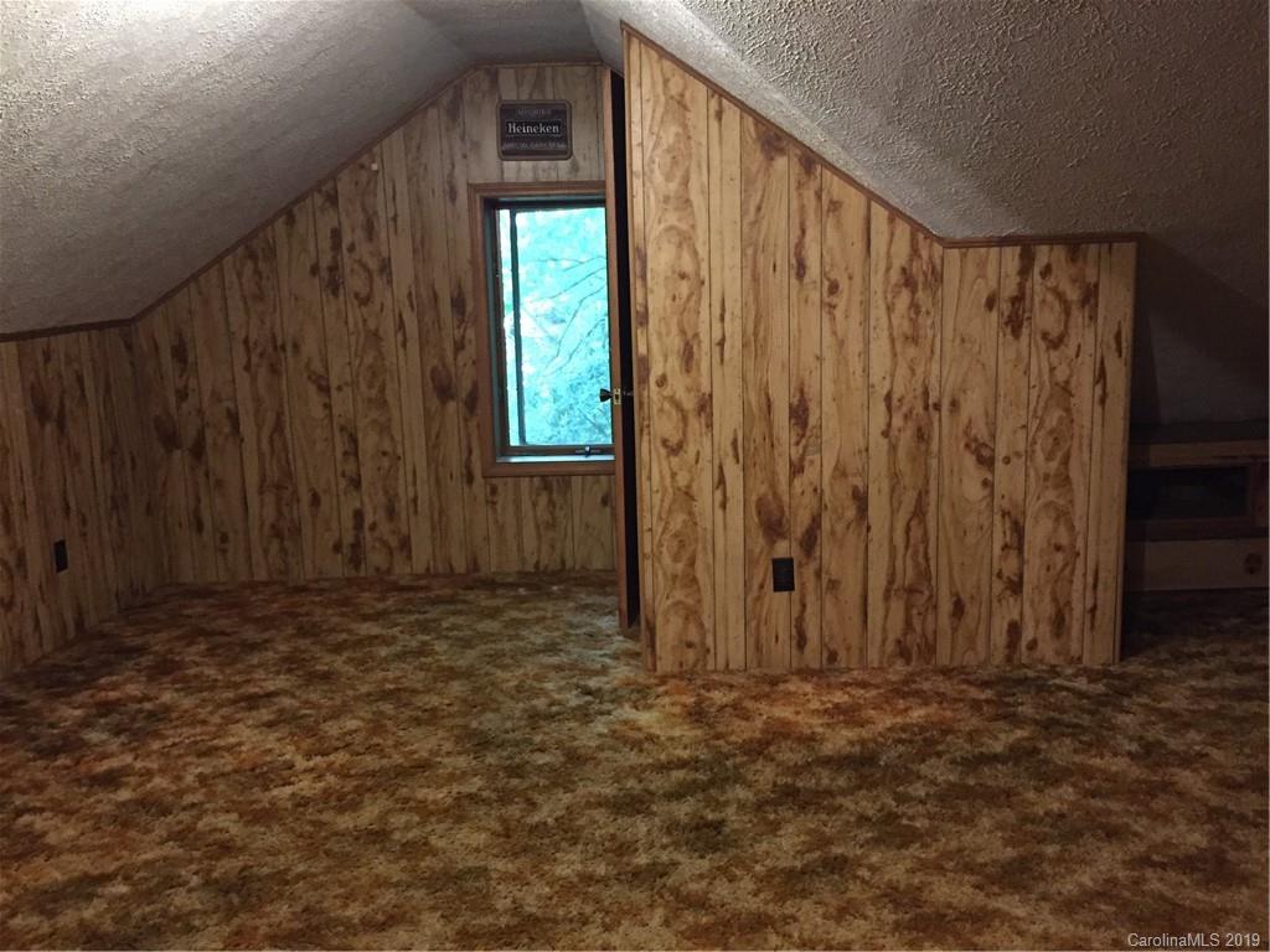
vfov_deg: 48.2
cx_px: 635
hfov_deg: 61.7
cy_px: 476
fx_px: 1064
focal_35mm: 29
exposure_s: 1/15
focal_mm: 4.15
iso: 320
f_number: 2.2
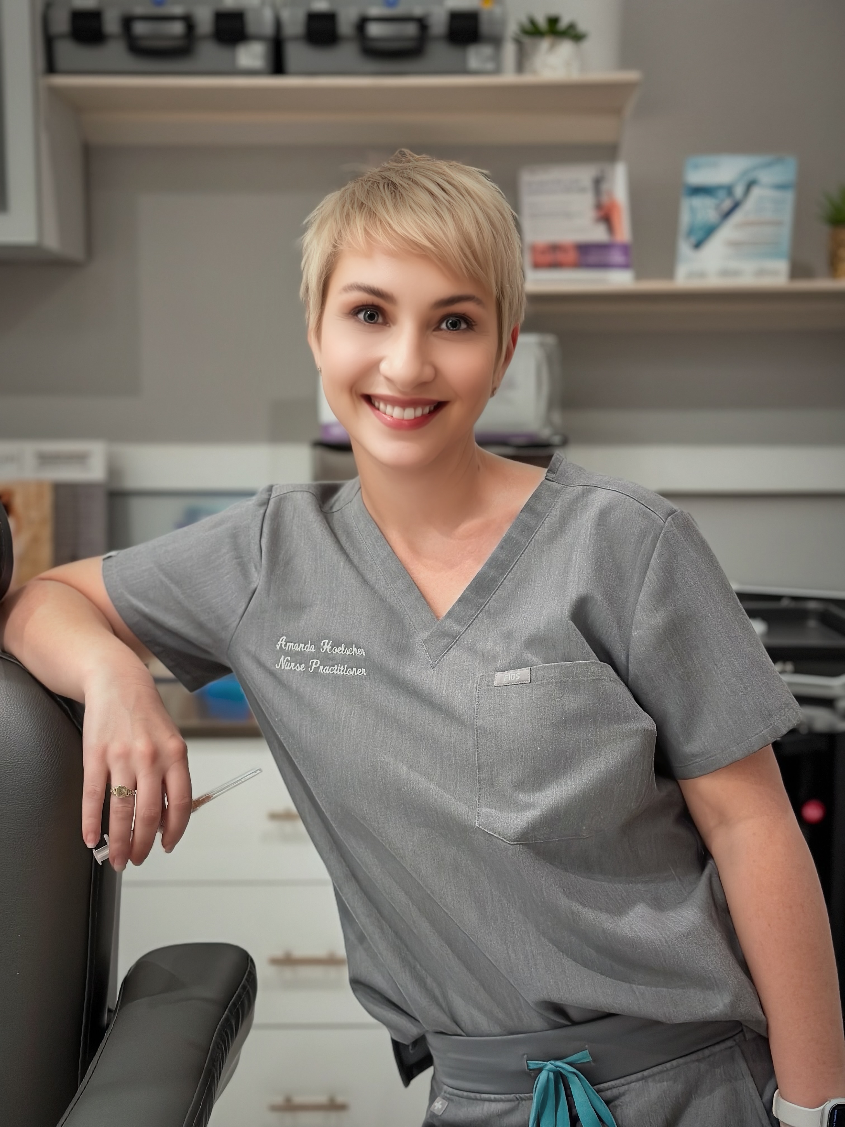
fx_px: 1562
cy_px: 564
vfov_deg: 39.7
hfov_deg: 30.3
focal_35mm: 48
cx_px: 422
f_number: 1.78
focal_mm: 6.86
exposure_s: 1/60
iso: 320
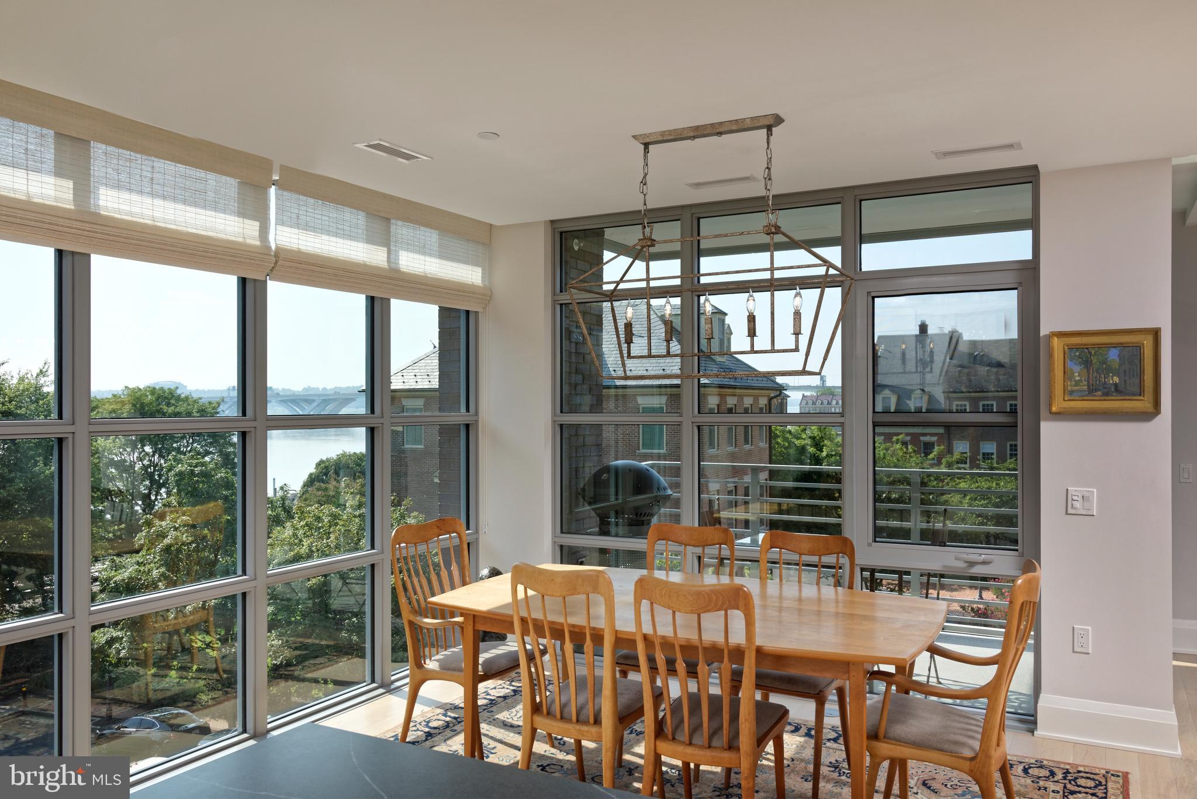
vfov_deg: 46.4
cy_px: 400
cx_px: 598
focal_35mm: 28
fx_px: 931
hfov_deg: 65.5
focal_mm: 28
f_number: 10
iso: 250
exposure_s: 1/200
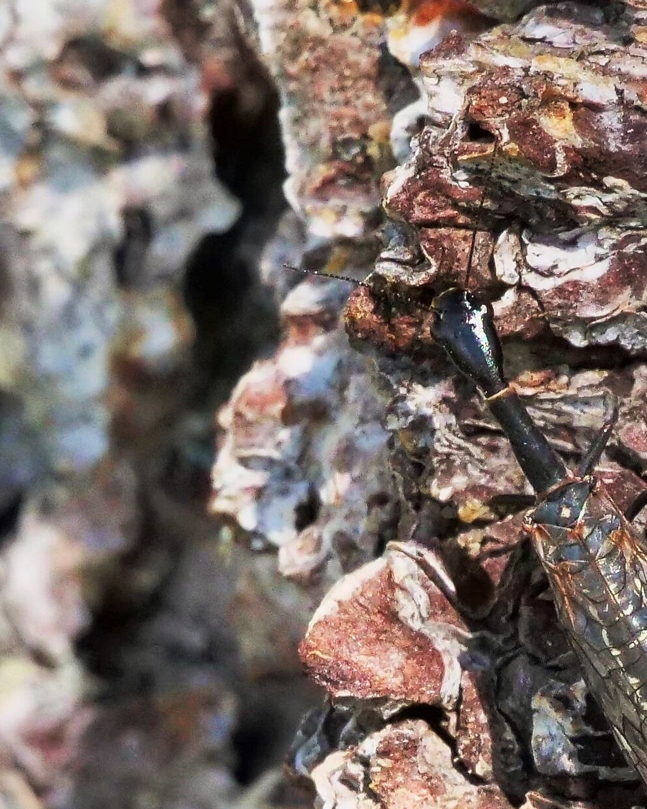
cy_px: 559
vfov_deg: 1.3
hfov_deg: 1.0
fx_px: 36335
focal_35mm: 1518
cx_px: 627
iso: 3200
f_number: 16
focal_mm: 400
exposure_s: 1/400
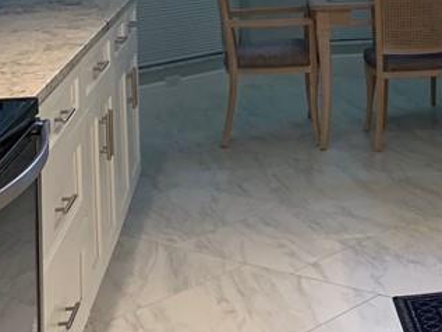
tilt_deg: -3.5
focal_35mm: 84
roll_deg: -0.2
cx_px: 590
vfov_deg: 16.9
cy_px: -49
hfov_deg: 21.0
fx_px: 1073
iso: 125
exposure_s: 1/60
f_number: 1.8
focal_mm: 4.25
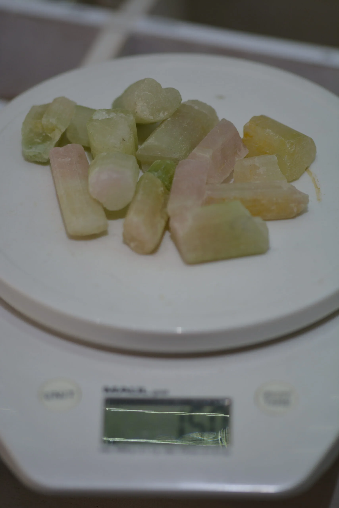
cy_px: 254
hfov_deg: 8.7
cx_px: 170
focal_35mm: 158
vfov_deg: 13.0
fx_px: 2223
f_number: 3.2
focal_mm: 105
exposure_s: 1/640
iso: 200
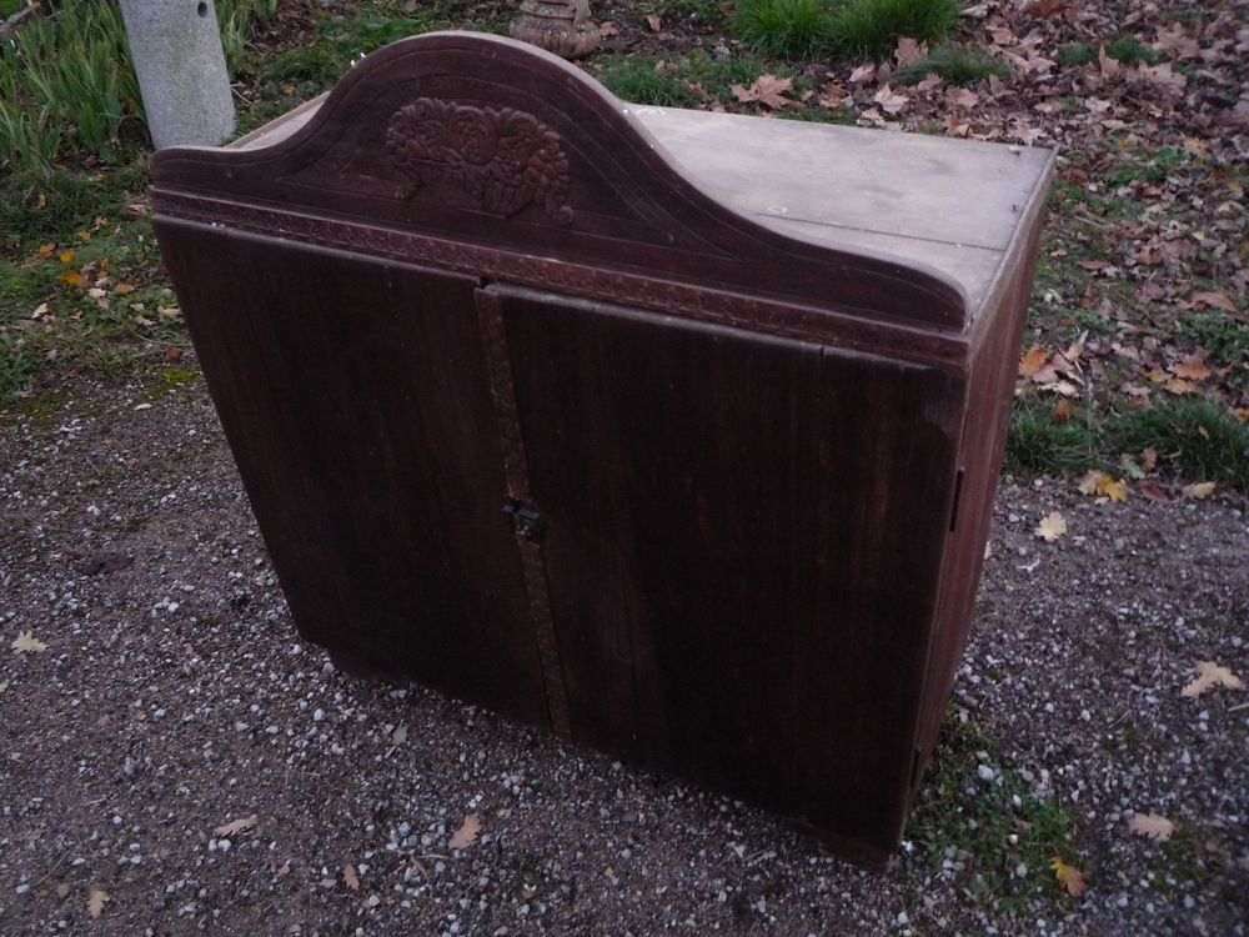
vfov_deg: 46.8
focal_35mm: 30
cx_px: 624
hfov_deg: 60.0
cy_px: 468
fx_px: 1082
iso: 400
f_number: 3.3
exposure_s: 1/8
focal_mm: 5.2
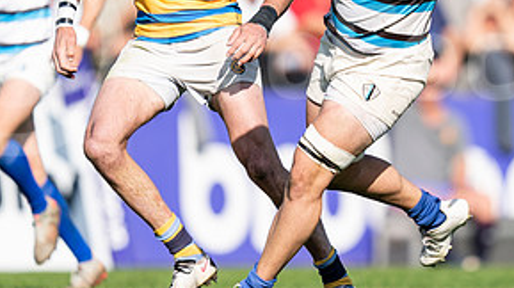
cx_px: 359
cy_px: 49
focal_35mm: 1080
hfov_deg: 2.0
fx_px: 14707
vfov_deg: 1.1
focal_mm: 400
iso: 100
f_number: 2.8
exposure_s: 1/1250
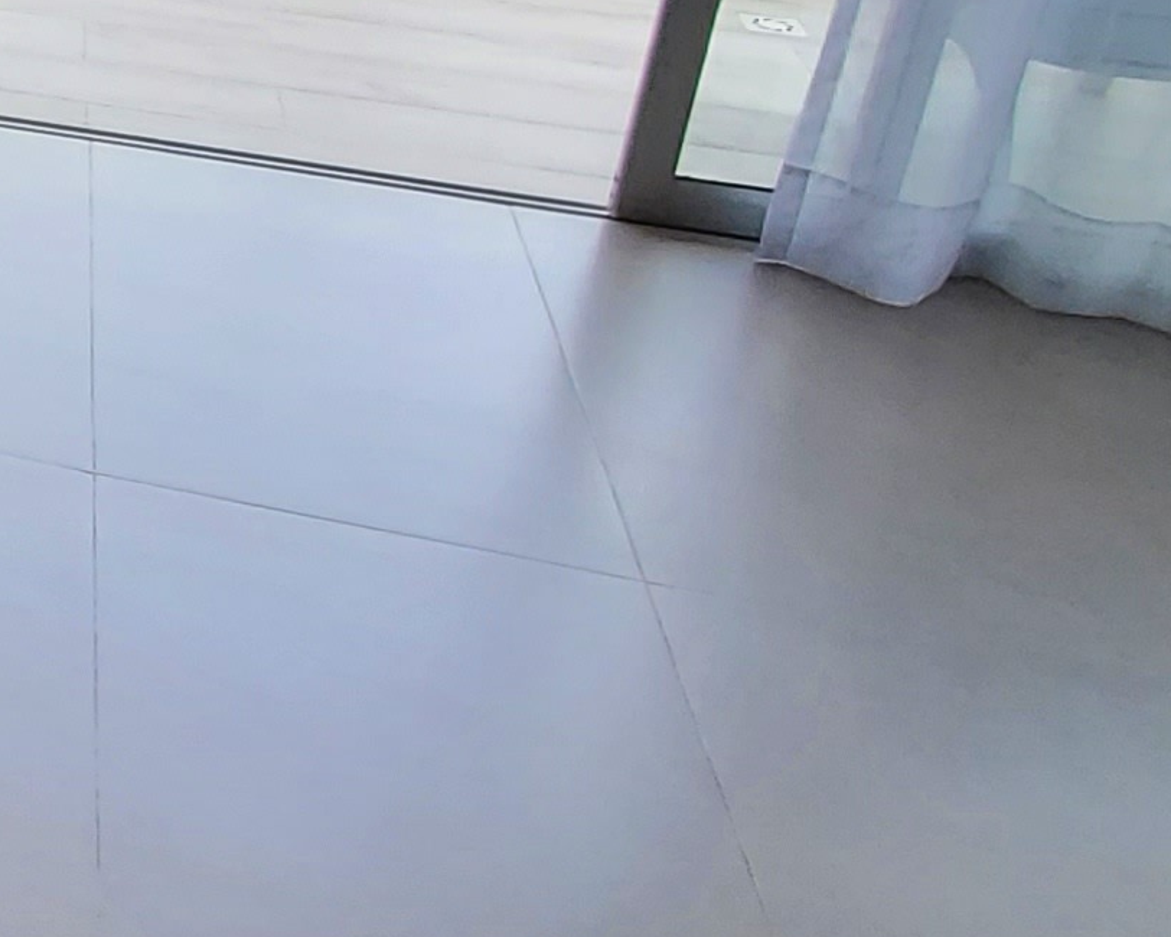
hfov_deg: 17.4
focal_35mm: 72
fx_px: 2496
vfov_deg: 20.6
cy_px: 9
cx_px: -1272
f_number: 2.2
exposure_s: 1/150
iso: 50
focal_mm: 1.8
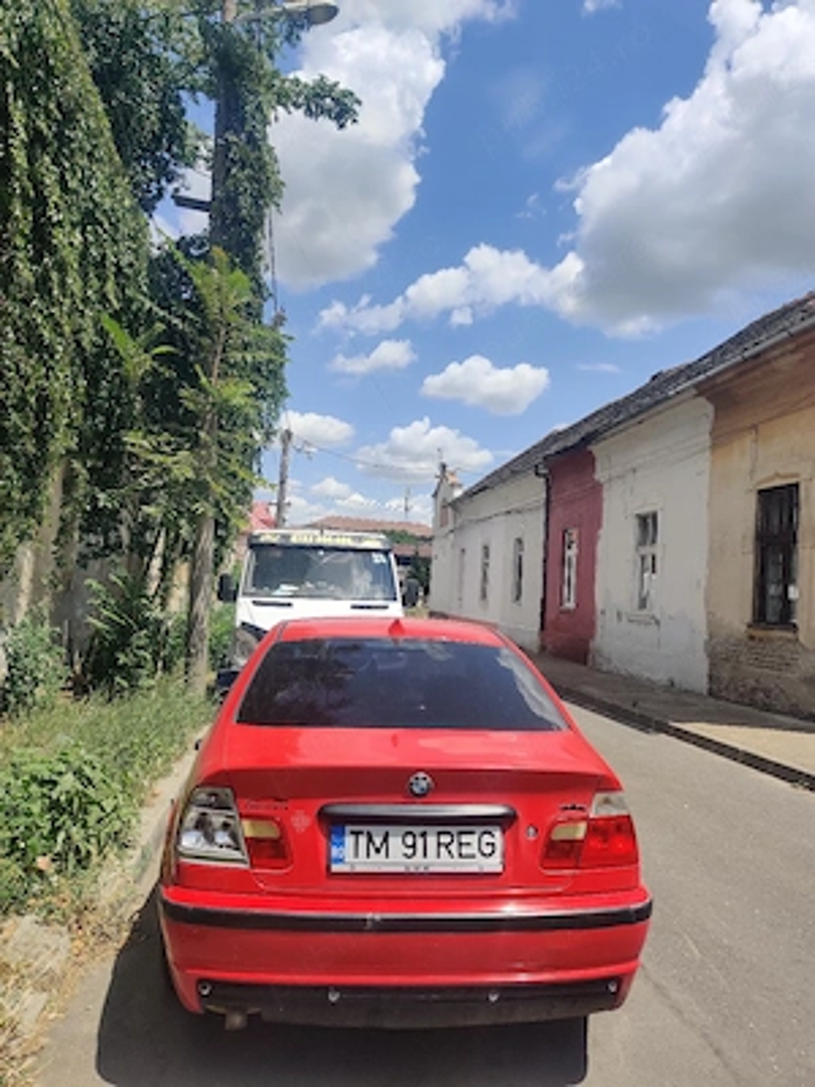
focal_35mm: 27
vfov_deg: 65.3
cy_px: 544
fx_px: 848
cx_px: 408
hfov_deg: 51.4
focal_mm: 4.75
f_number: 1.65
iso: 125
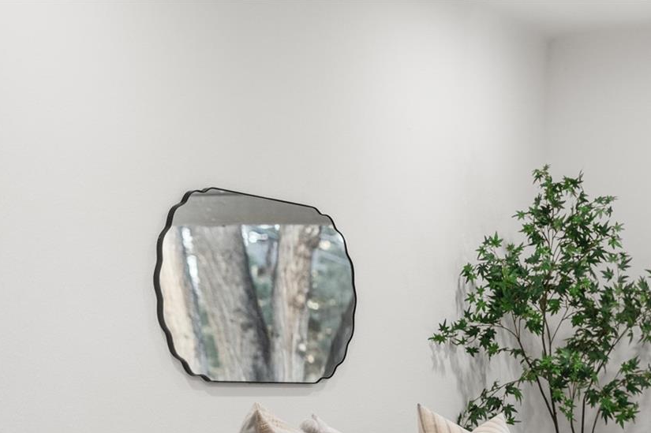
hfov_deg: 20.5
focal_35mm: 97
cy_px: 419
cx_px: 615
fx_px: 1753
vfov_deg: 13.9
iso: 400
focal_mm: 50
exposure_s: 1/250
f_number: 1.8
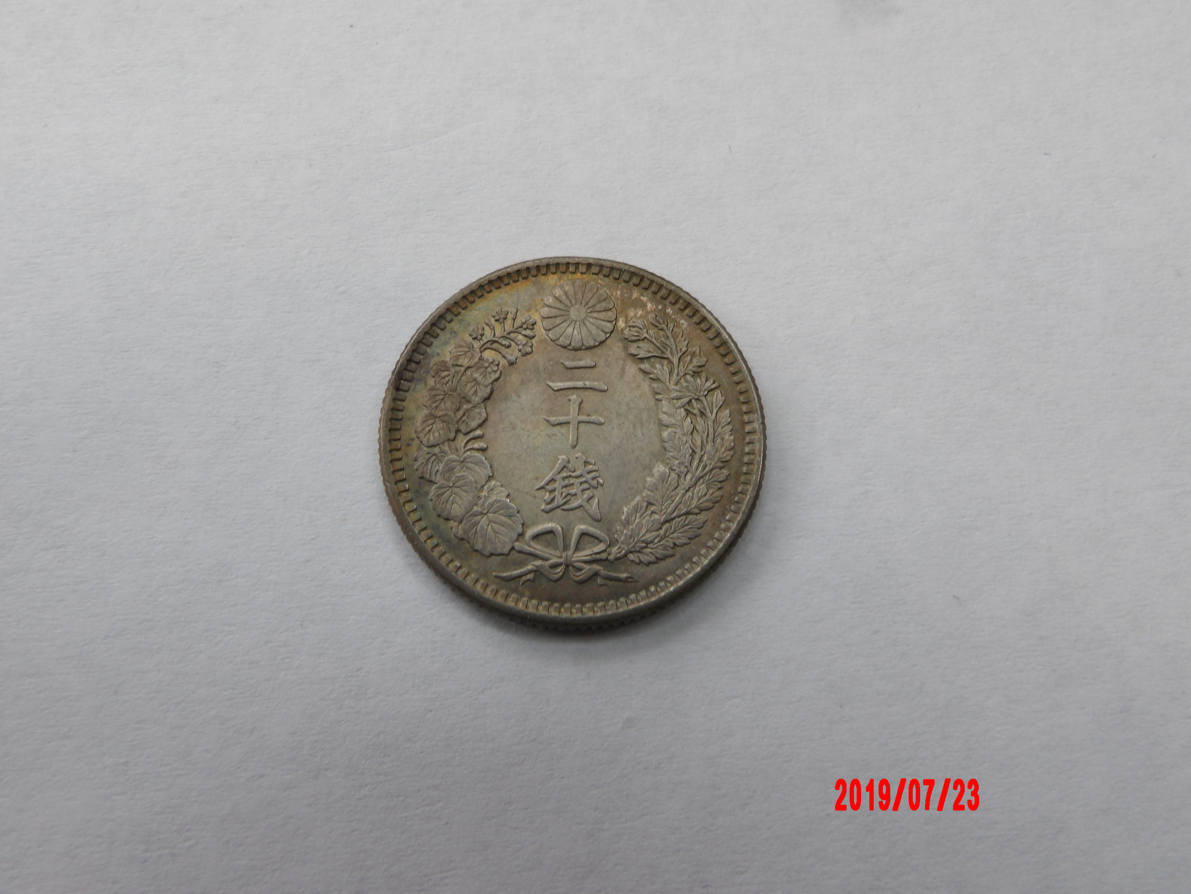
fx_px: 1170
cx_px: 596
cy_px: 447
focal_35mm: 34
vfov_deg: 41.8
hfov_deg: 54.0
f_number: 4.5
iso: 139
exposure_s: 1/30
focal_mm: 6.2
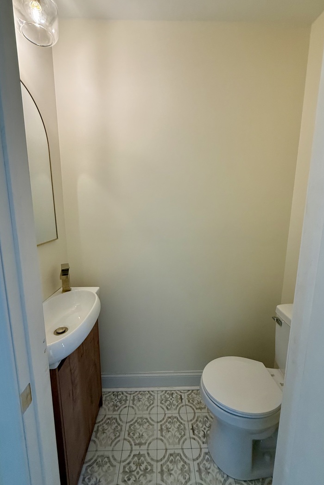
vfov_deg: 100.4
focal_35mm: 15
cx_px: 165
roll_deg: -1.7
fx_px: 202
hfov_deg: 77.3
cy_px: 238
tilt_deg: -11.2
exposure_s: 1/120
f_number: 2.2
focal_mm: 2.22
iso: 250
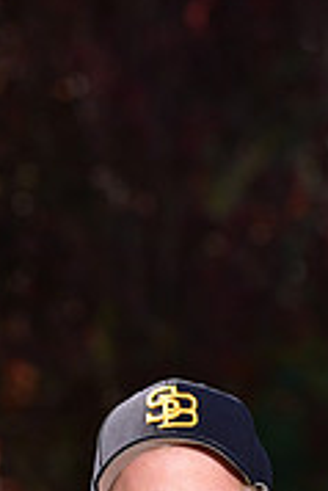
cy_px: 783
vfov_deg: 4.7
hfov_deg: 3.1
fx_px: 5988
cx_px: 192
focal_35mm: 439
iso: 80
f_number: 5
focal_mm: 135
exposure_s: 1/250
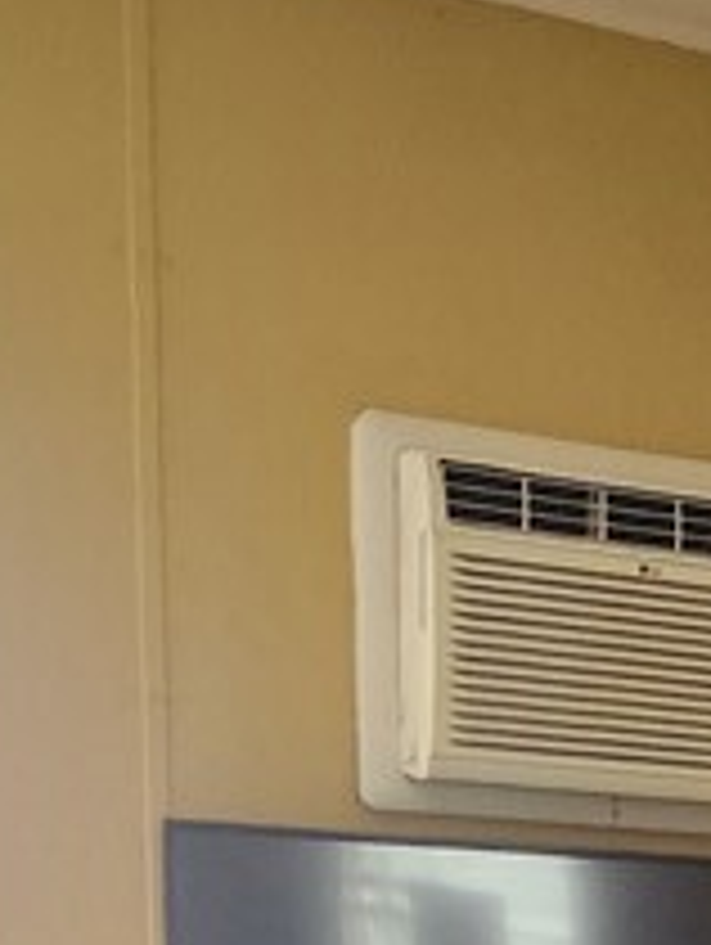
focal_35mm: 112
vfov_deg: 14.5
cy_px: 1904
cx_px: 1022
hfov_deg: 12.7
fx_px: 3061
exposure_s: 1/120
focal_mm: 5.54
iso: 1000
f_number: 1.8
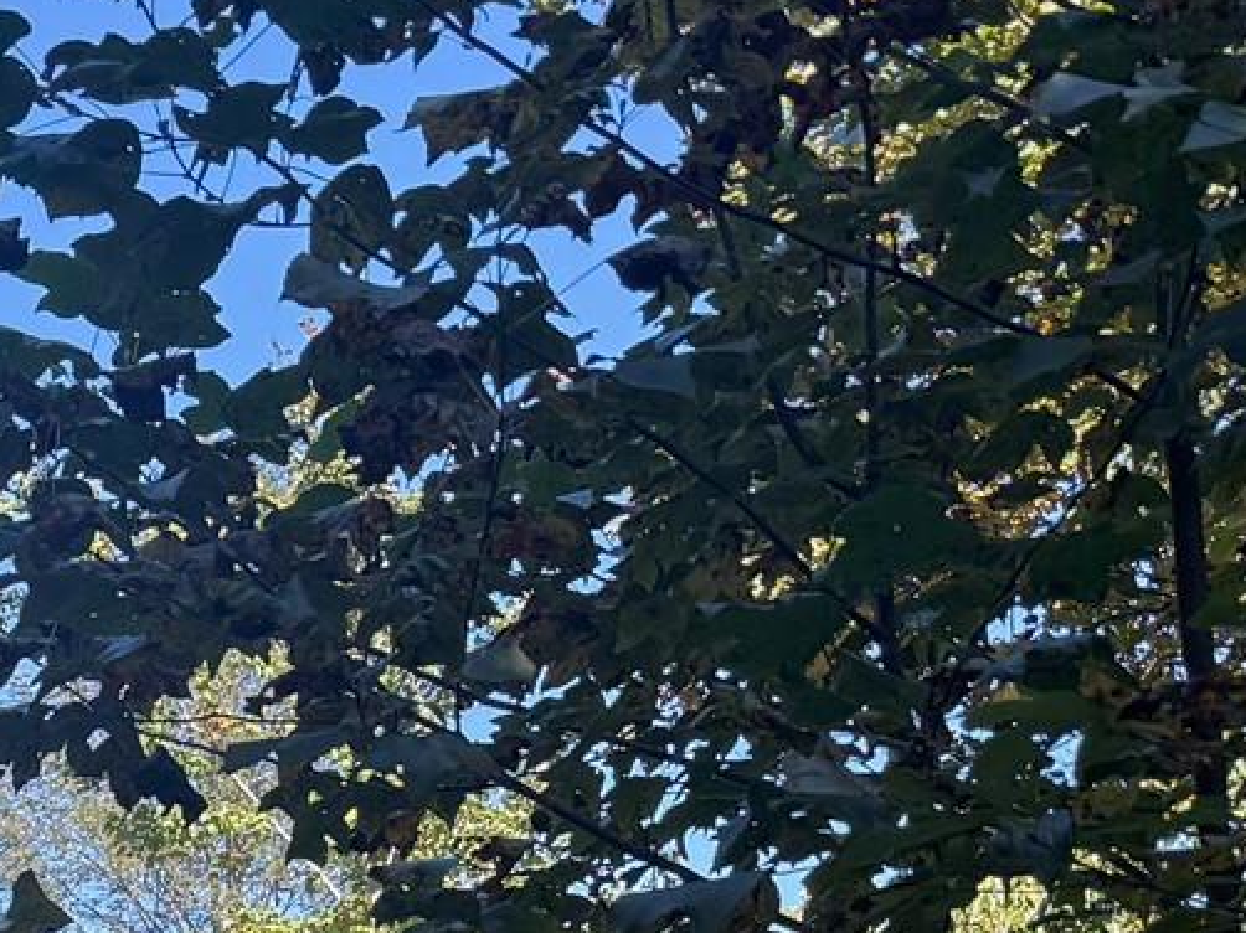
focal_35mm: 98
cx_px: -973
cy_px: 1613
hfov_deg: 16.8
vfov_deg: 13.7
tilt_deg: +4.2
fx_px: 3526
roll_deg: +1.7
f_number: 1.78
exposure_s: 1/796
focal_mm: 6.76
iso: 100
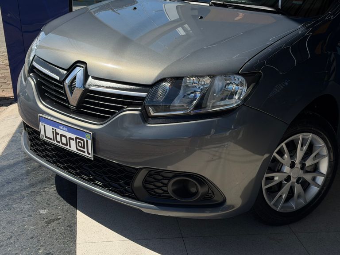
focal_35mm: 48
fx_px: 471
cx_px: 170
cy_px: 128
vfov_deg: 30.3
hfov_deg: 39.7
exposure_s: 1/5208
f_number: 1.78
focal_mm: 6.76
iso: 64
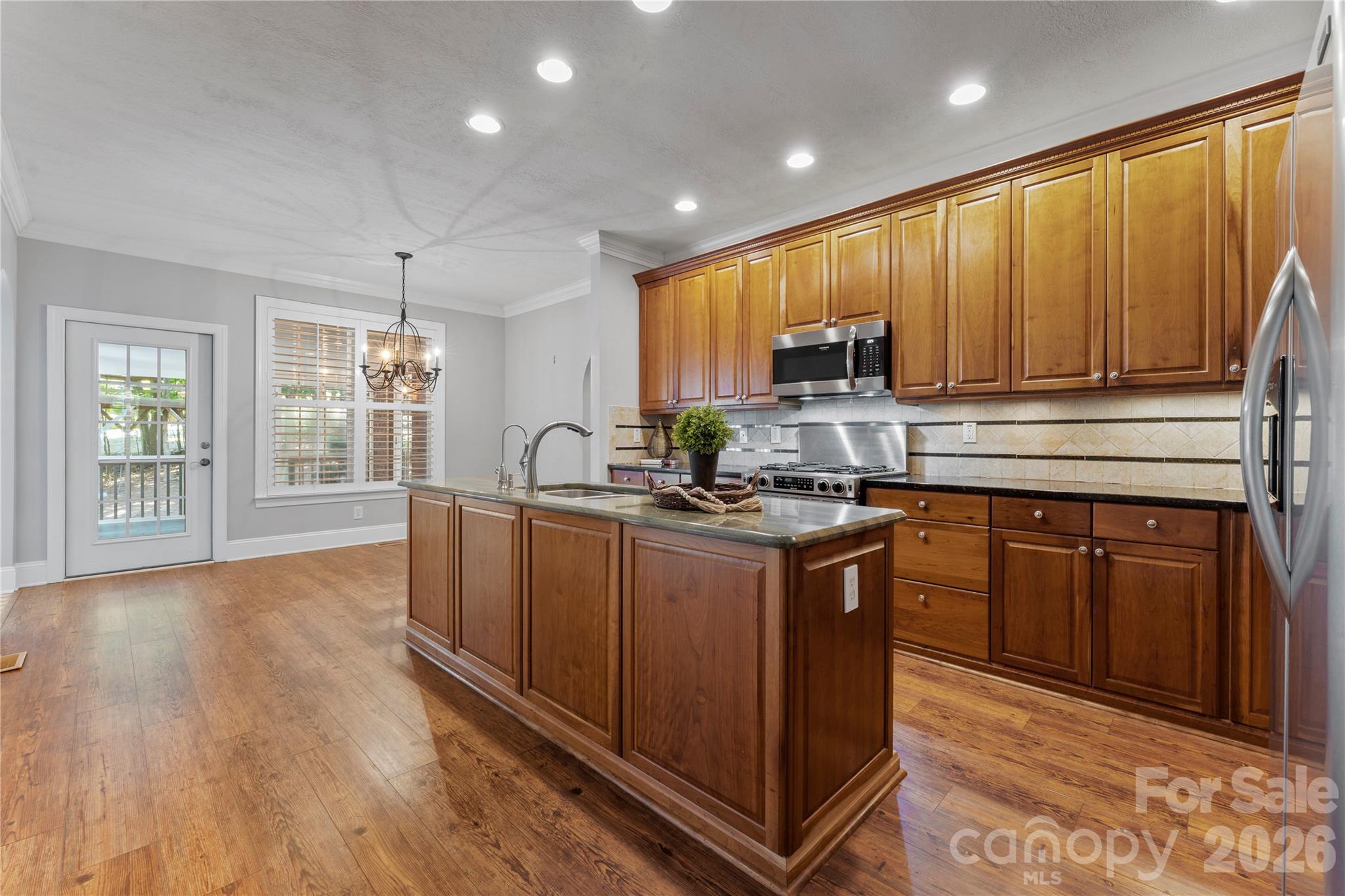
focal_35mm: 15
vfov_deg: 78.1
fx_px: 553
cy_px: 448
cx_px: 672
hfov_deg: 101.2
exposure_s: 1/2
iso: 160
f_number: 10
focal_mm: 14.8
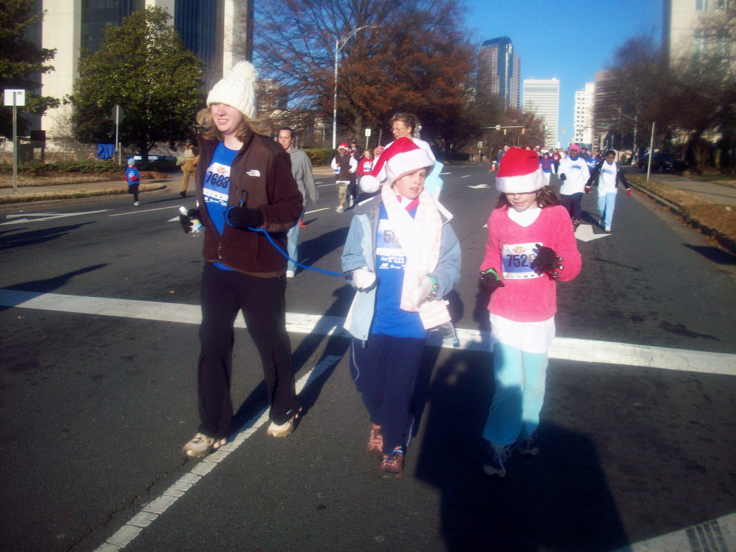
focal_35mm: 37
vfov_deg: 38.7
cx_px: 368
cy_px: 276
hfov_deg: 50.1
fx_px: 787
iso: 80
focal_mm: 6.2
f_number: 5.6
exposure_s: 1/299
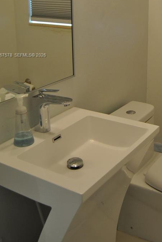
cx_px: 133
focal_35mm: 48
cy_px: 55
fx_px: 324
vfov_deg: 39.8
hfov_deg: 27.5
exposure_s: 1/50
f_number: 3.5
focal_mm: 18
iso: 200
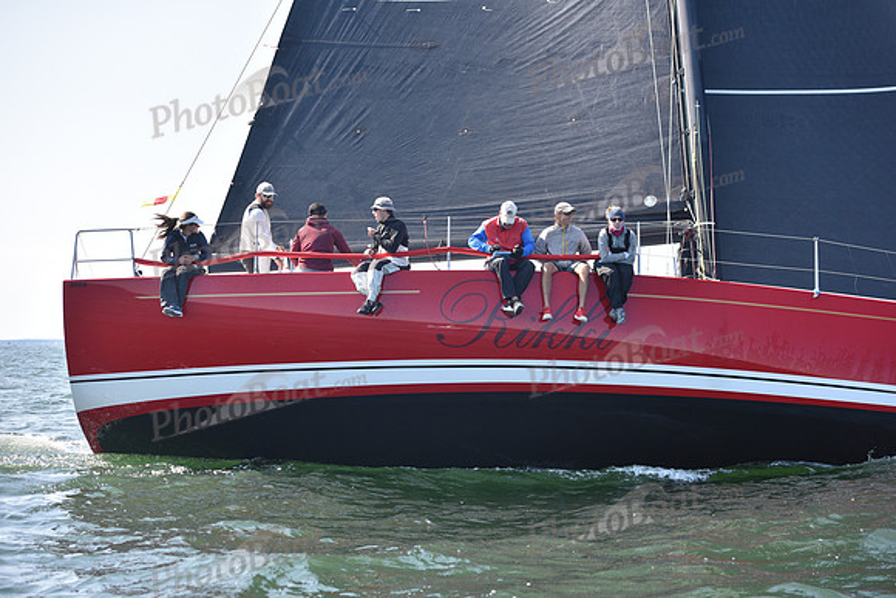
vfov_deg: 19.5
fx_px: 1743
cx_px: 448
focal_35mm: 70
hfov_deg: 28.8
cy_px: 299
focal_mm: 70
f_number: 4
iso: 250
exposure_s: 1/1000
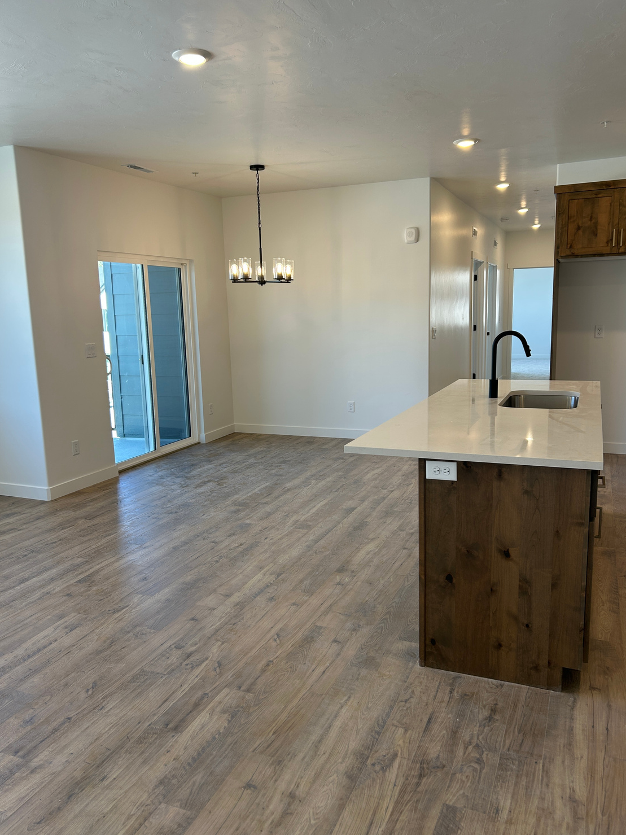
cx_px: 309
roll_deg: +1.7
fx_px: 651
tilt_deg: -9.8
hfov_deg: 51.3
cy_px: 423
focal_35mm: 27
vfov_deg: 65.3
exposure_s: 1/120
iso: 32
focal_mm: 5.7
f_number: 1.5
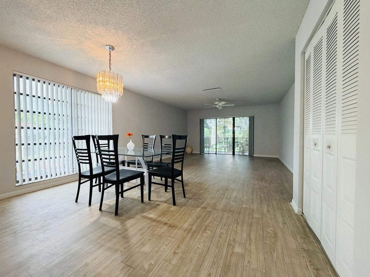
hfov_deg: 102.1
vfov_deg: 85.7
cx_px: 185
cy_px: 138
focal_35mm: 14
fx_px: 150
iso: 250
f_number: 2.2
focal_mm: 2.22
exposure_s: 1/60
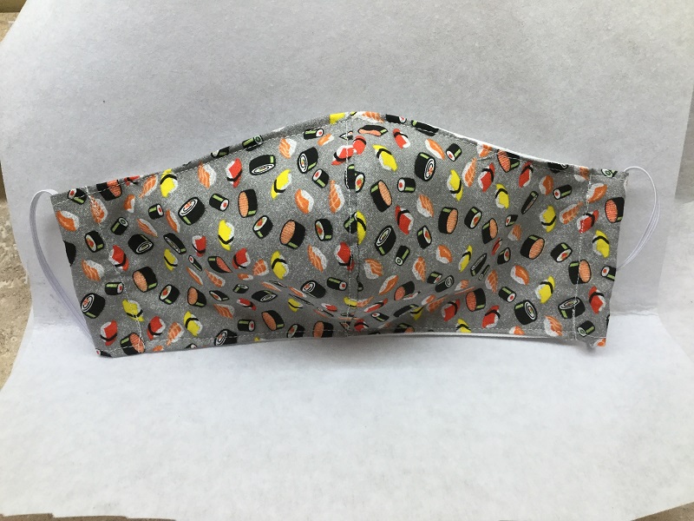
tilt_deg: -50.1
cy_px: 260
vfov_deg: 45.4
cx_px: 347
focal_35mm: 31
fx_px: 622
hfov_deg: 58.4
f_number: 2.4
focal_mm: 3.3
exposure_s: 1/30
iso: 40
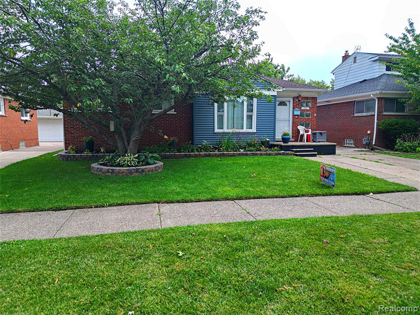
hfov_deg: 71.6
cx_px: 210
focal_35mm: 24
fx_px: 291
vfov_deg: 56.8
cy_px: 158
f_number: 1.7
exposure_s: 1/1000
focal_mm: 6.7
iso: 110
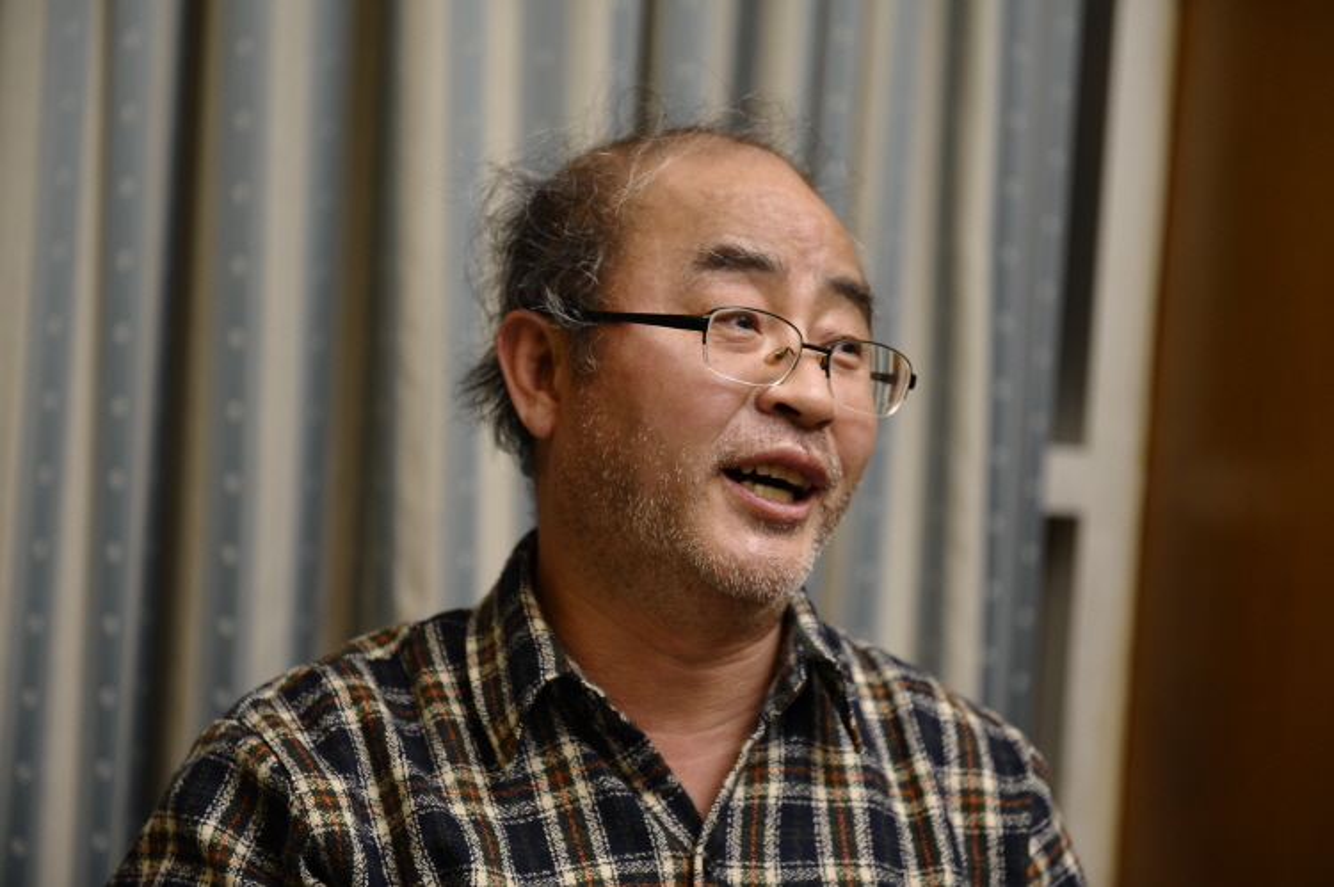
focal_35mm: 70
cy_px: 444
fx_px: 2592
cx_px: 667
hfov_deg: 28.9
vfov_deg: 19.4
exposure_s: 1/200
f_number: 3.5
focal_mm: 70
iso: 800
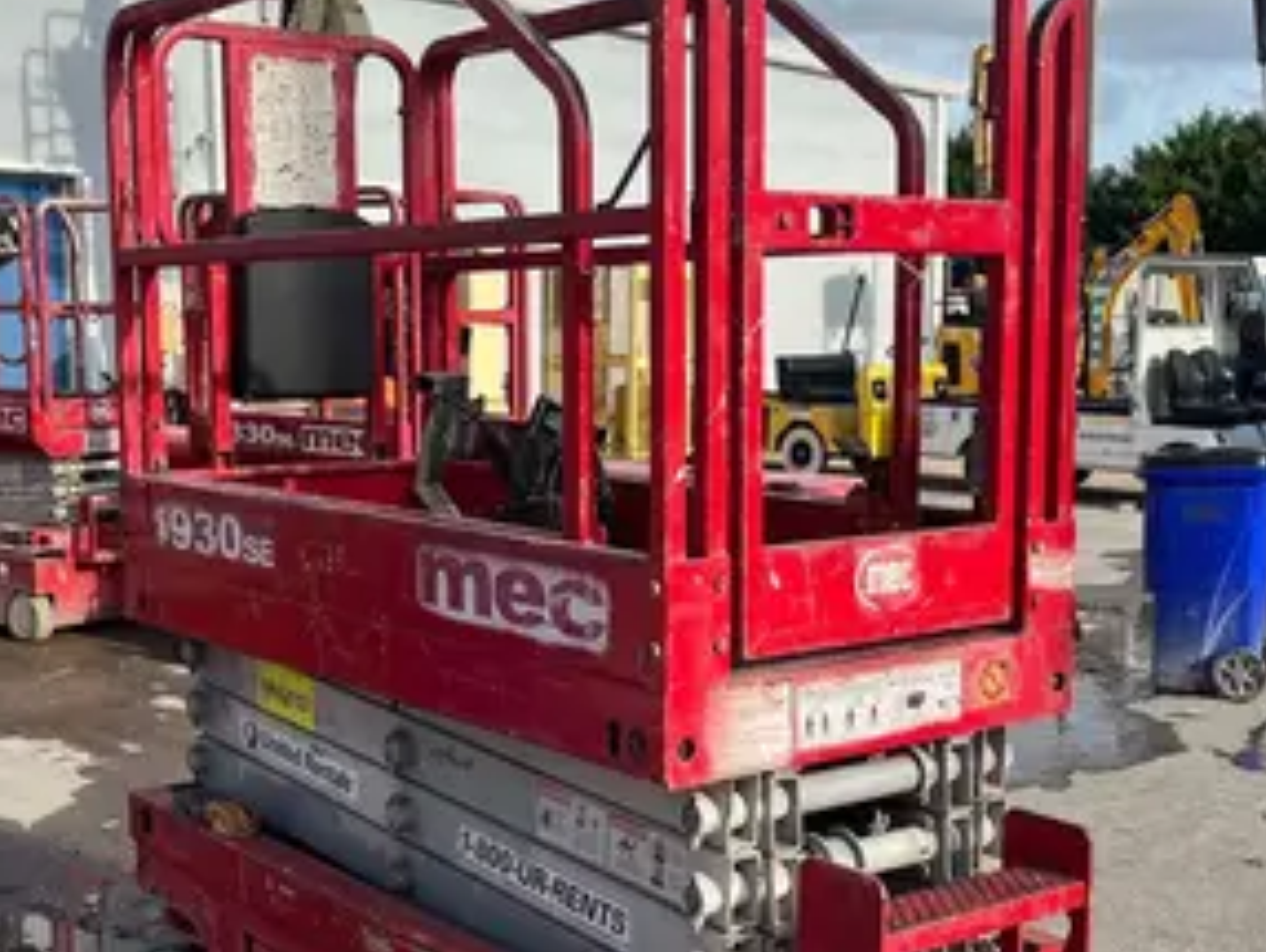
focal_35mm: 50
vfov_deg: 29.0
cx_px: 646
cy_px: 596
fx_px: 1830
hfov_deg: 38.2
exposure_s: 1/1832
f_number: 1.6
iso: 50
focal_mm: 5.1
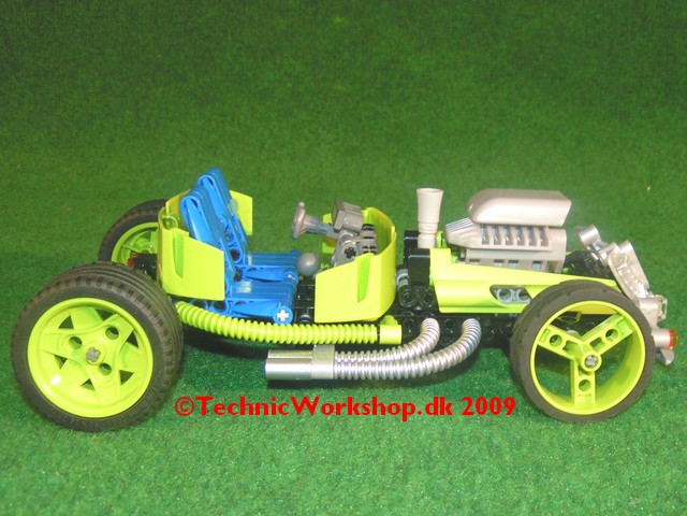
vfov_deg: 37.7
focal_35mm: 38
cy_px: 258
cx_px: 344
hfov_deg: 49.0
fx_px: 754
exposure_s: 1/40
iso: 200
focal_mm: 5.8
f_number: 2.8
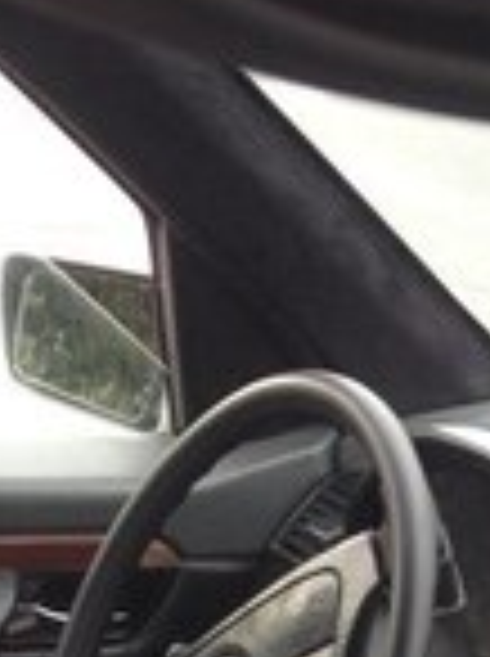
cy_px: 976
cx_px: 584
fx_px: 2253
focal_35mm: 119
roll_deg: -6.9
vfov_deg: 15.4
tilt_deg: -26.9
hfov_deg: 12.1
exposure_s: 1/40
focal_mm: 4.28
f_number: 2.4
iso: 50
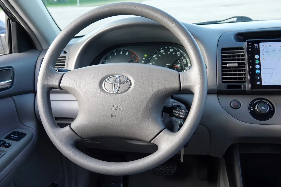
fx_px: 304
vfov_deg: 34.2
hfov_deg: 49.6
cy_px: 94
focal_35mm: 39
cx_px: 140
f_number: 3.2
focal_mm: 14.16
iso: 100
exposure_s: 1/50
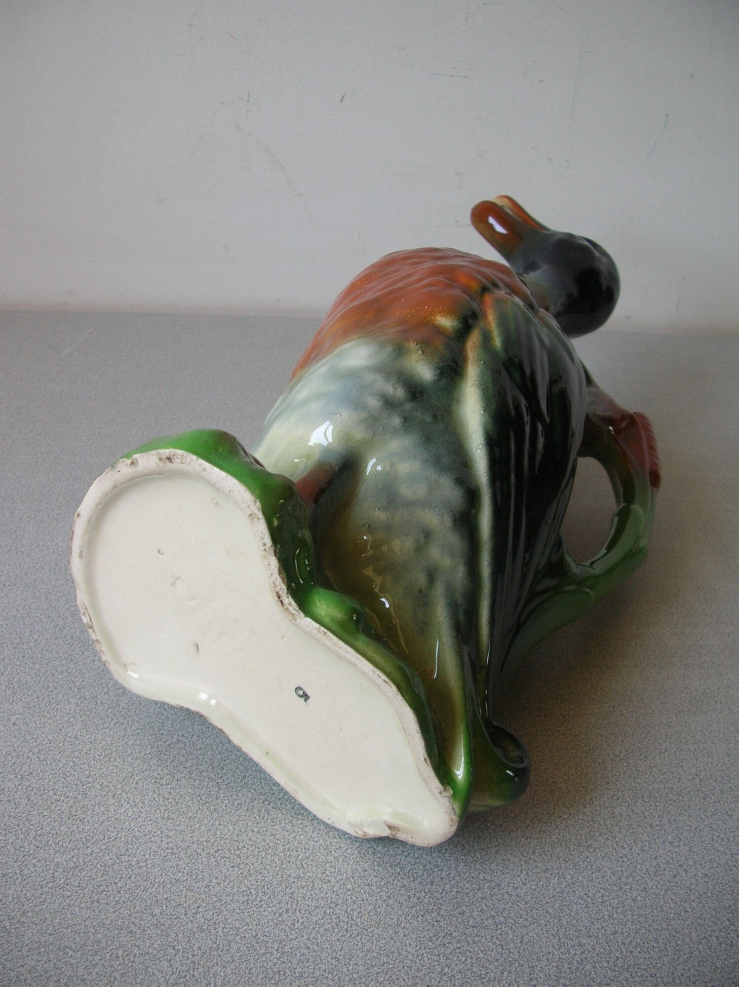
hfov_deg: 40.7
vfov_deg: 52.7
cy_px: 494
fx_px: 998
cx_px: 370
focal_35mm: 35
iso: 50
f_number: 2.8
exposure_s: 1/35.2
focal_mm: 5.8
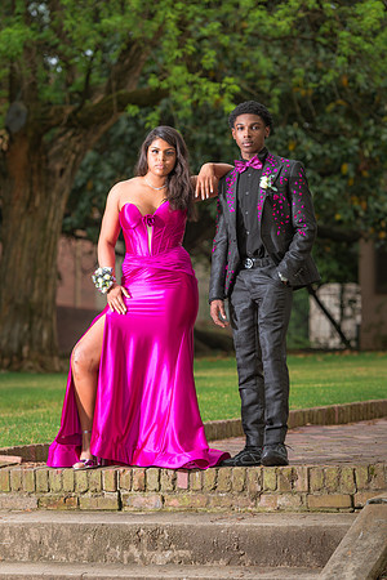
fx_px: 2177
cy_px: 290
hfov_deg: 10.2
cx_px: 194
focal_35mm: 135
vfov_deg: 15.2
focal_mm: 135
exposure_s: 1/250
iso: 320
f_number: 5
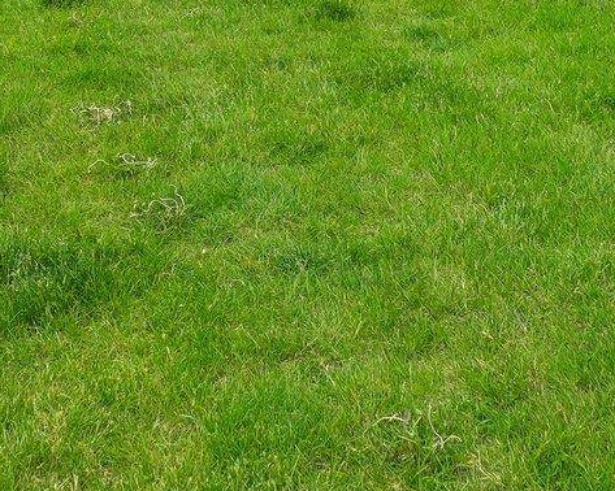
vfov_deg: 19.4
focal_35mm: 67
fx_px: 1220
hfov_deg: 28.1
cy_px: -275
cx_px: 189
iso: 100
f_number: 8
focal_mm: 11
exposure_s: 1/200
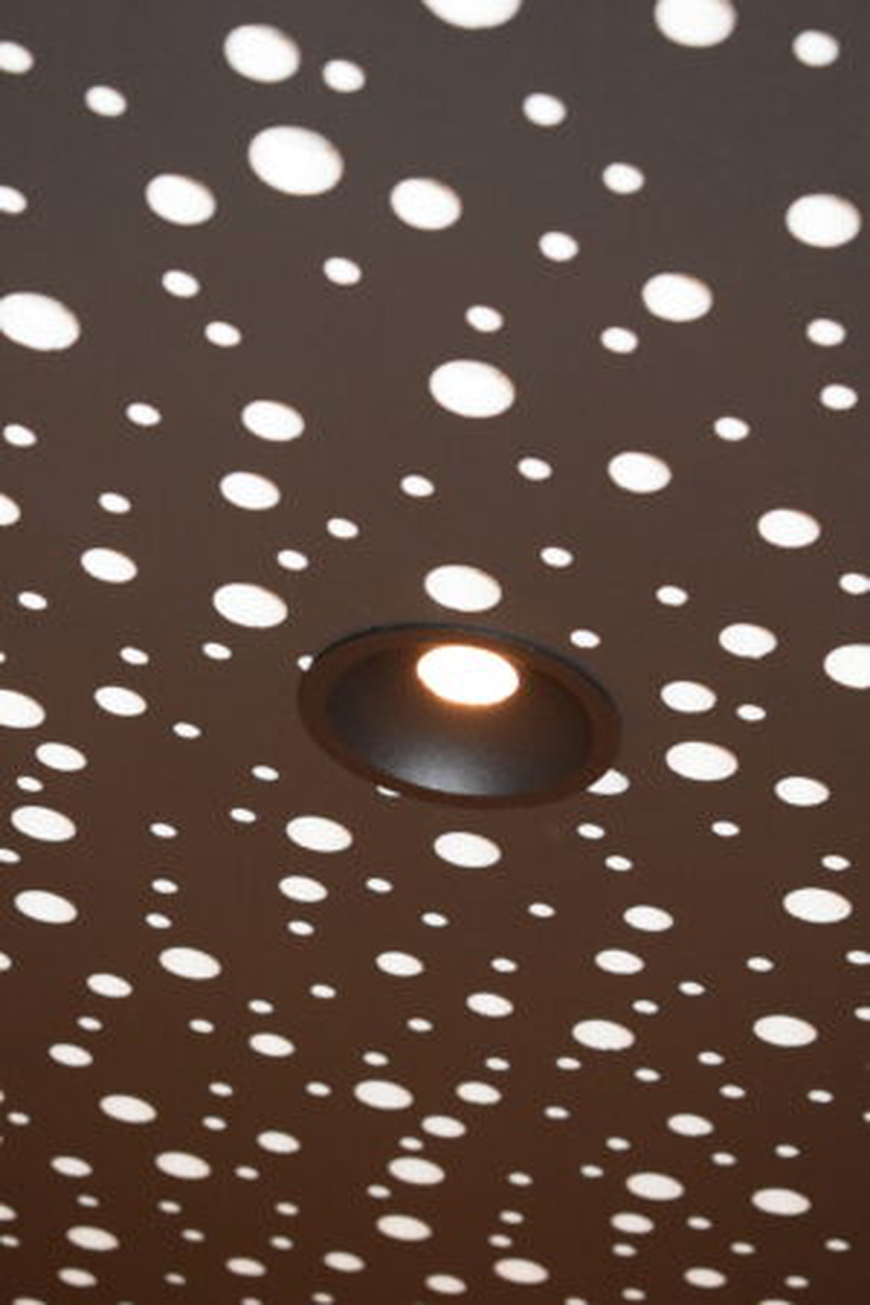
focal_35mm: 82
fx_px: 2990
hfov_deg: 16.6
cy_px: 652
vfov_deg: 24.6
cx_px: 435
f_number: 5.6
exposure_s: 1/50
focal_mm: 55
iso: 3200
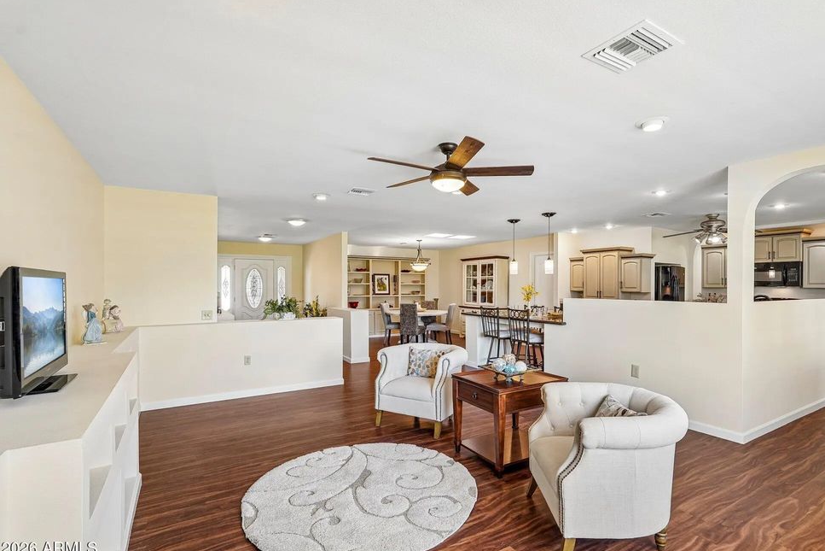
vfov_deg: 67.4
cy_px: 283
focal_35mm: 18
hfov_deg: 89.9
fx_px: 413
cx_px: 436
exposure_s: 1/25
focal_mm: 17
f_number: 8
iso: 400
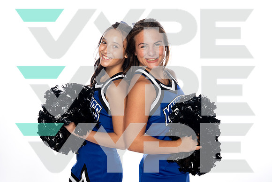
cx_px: 136
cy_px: 91
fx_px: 401
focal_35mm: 53
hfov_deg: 37.5
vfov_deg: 25.5
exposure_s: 1/250
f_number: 8
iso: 640
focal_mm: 53
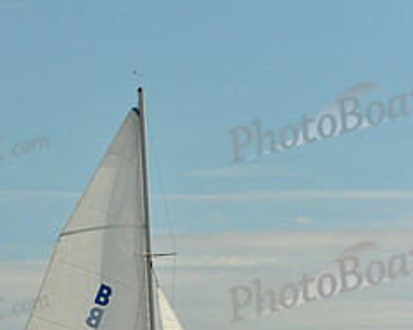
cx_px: 139
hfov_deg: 7.0
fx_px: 3397
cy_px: 392
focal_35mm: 278
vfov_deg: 5.5
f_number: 5.6
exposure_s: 1/5000
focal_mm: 122
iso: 400
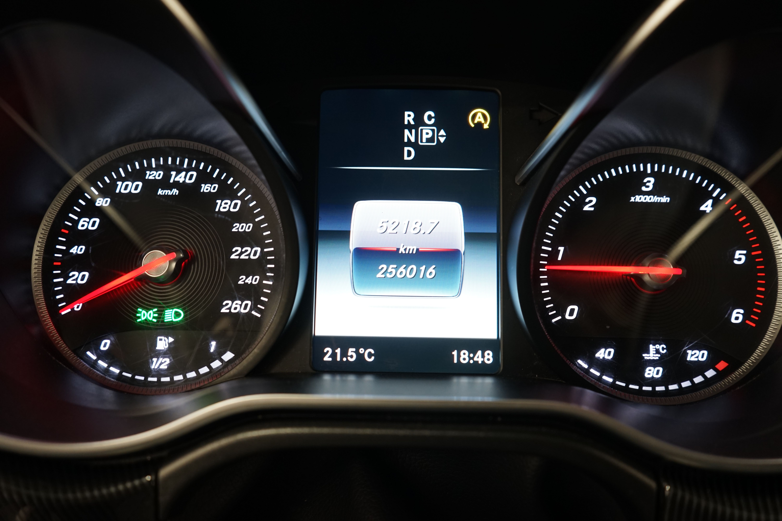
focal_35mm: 28
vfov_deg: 46.4
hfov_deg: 65.5
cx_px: 391
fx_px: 608
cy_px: 260
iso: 800
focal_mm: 28
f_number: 4.5
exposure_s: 1/10
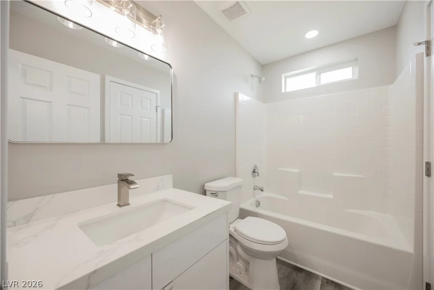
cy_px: 145
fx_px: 169
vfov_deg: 81.2
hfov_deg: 104.2
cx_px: 217
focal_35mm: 14
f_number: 5.6
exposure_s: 1/30
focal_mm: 14
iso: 400
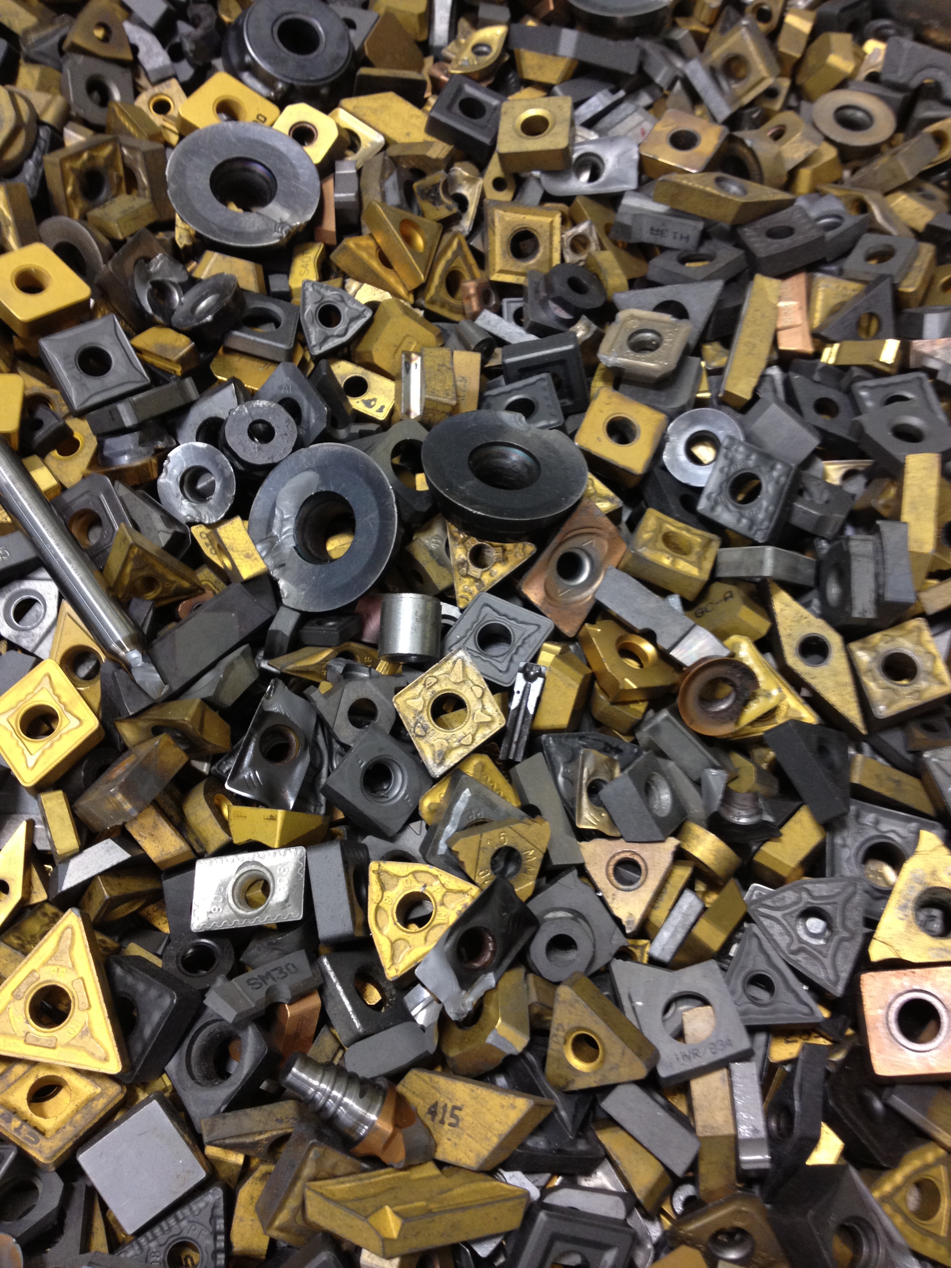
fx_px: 1282
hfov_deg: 40.7
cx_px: 476
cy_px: 634
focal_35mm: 35
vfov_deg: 52.6
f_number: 2.4
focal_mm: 4.28
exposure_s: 1/20
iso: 125
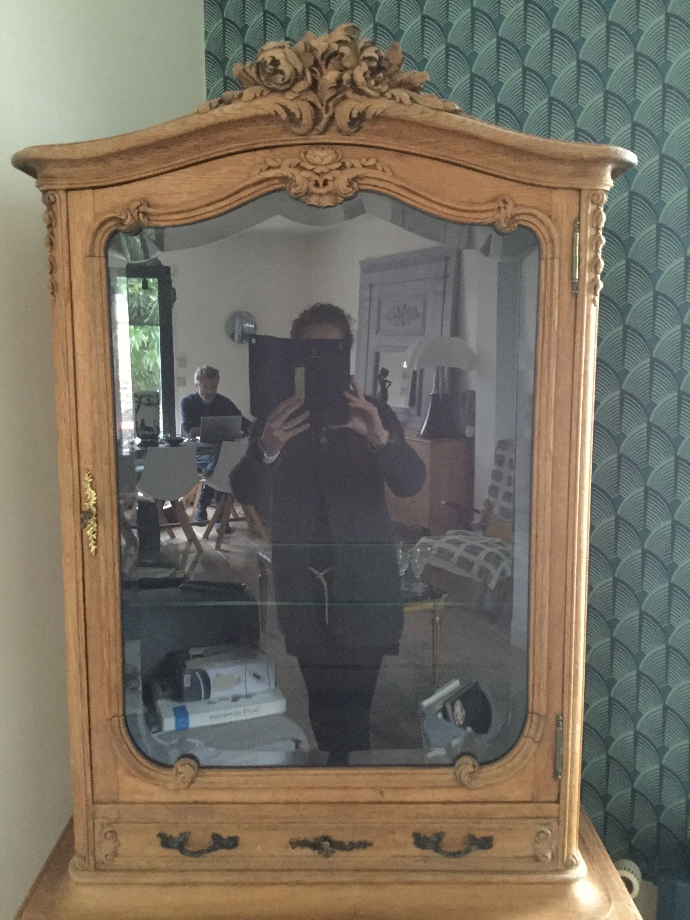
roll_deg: -0.1
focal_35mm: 31
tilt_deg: -6.7
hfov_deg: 45.4
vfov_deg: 58.4
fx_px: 824
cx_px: 345
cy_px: 460
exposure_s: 1/17
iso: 500
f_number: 2.4
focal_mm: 3.3
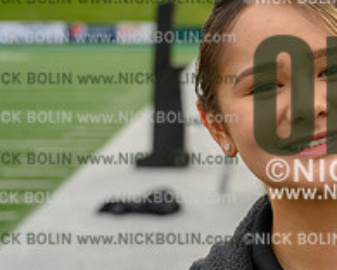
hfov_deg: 15.6
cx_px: 375
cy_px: 119
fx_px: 1197
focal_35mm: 120
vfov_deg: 12.8
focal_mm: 43
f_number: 4
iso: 125
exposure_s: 1/320
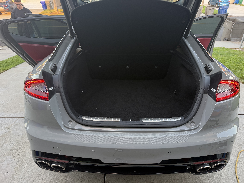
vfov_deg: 56.8
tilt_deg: -28.4
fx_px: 169
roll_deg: +0.0
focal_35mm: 24
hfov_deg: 71.6
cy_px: 92
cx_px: 122
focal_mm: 6.76
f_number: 1.78
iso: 200
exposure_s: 1/77
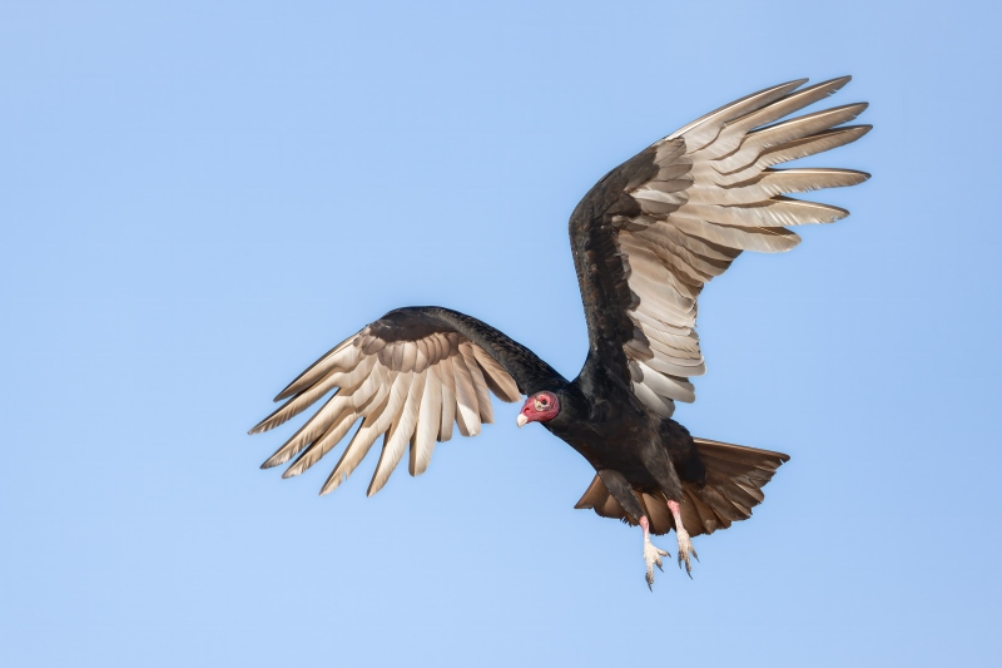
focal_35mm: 400
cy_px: 334
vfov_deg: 3.4
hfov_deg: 5.2
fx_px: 11130
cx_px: 501
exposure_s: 1/4000
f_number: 8
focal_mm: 400
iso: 2000
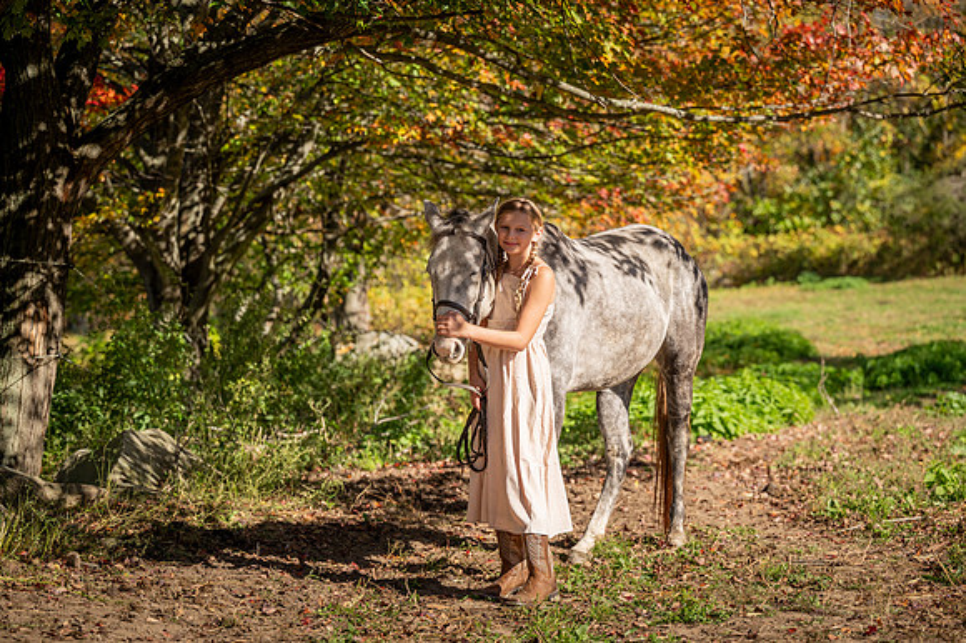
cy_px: 322
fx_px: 2414
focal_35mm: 90
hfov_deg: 22.6
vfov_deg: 15.2
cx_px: 483
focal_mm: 90
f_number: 4
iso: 100
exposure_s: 1/1600
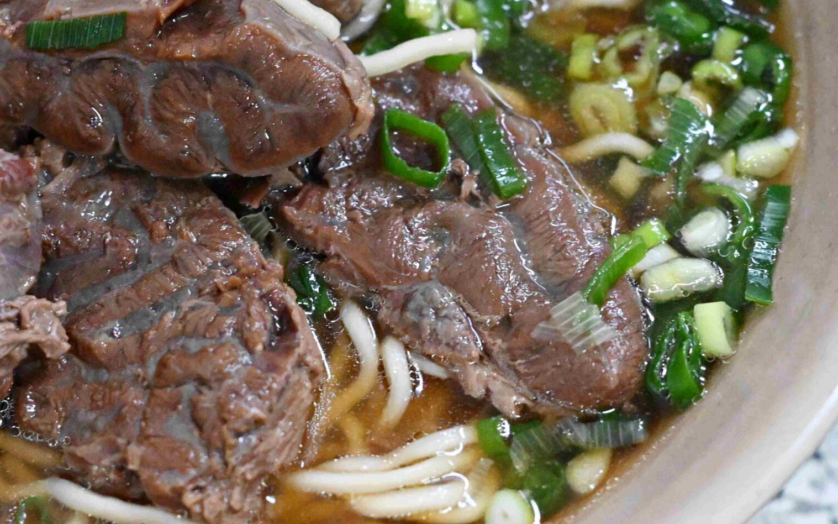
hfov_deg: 16.1
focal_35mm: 129
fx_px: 2946
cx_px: 250
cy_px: 105
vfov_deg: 10.1
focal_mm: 50
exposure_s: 1/200
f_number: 3.5
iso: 8000
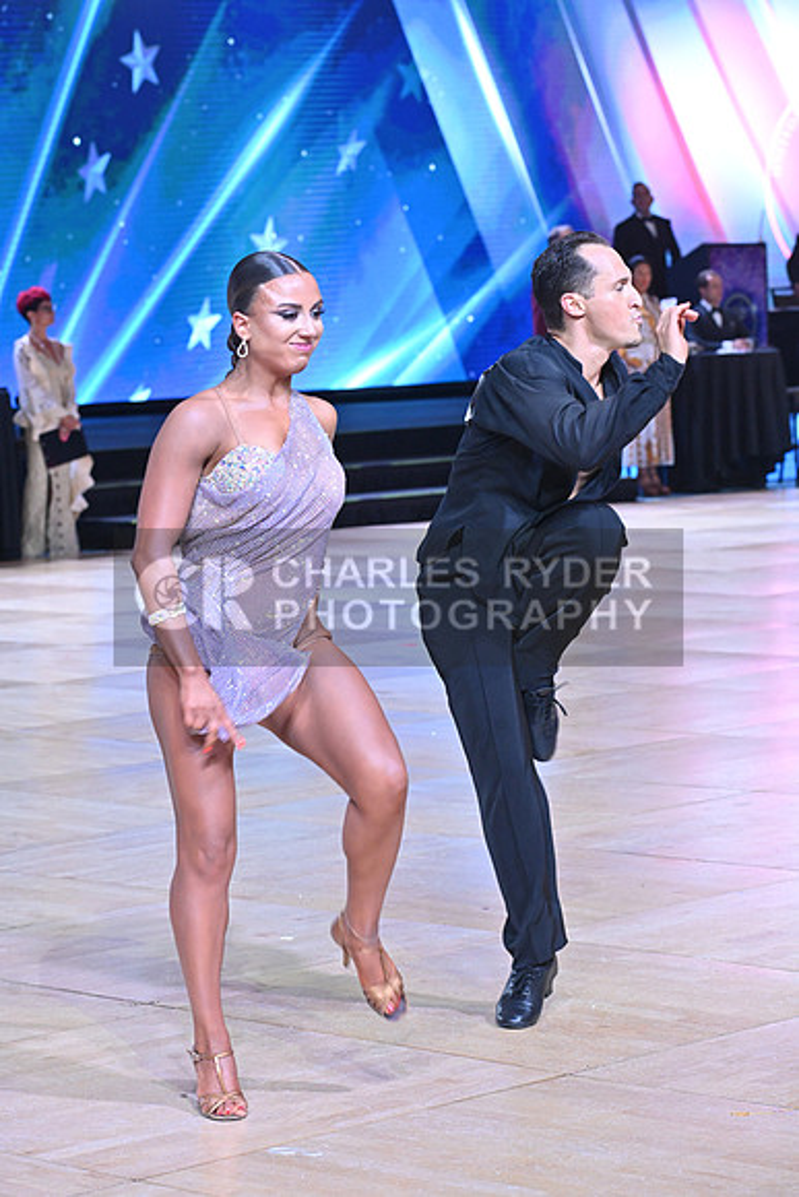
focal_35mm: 112
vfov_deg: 18.3
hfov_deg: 12.2
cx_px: 400
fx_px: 3726
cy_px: 598
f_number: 7.1
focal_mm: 112
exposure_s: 1/400
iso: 3200
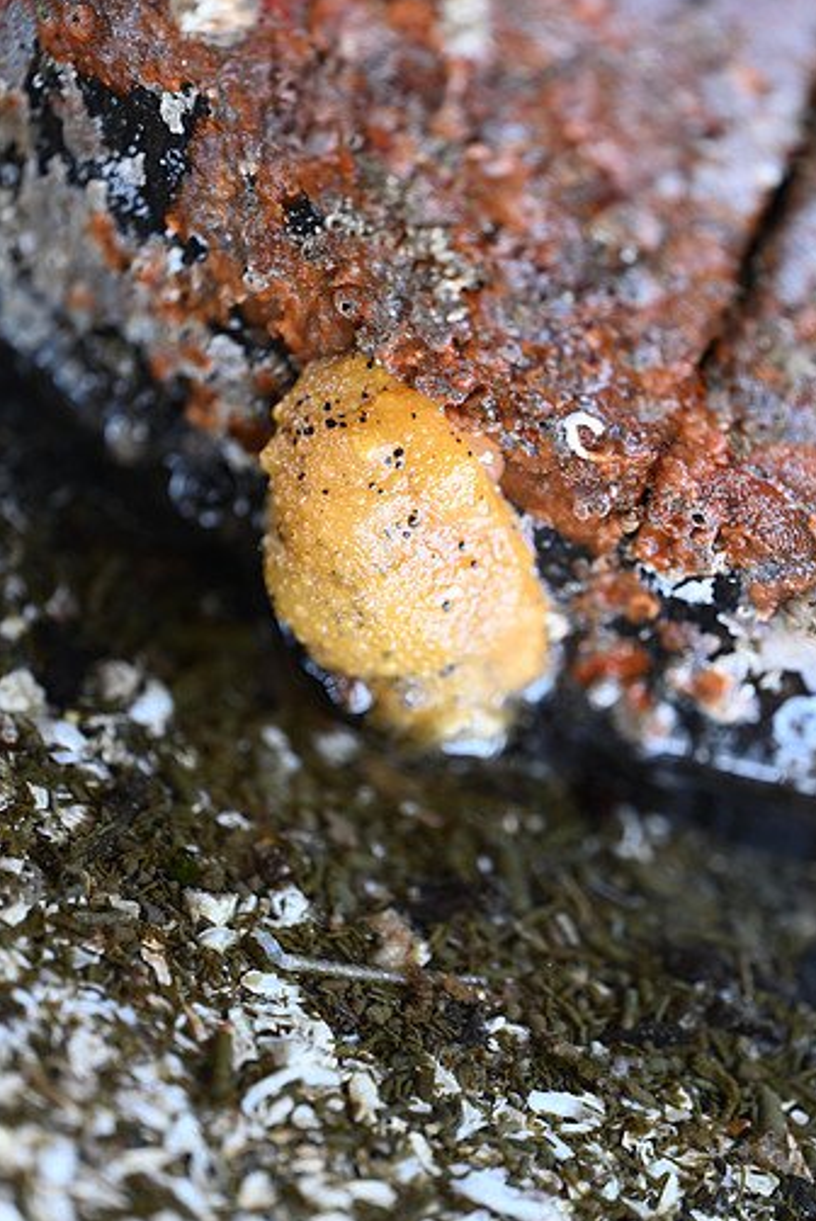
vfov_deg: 16.9
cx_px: 448
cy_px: 694
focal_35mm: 121
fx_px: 4108
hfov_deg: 11.3
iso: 720
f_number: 3.2
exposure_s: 1/125
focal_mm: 105
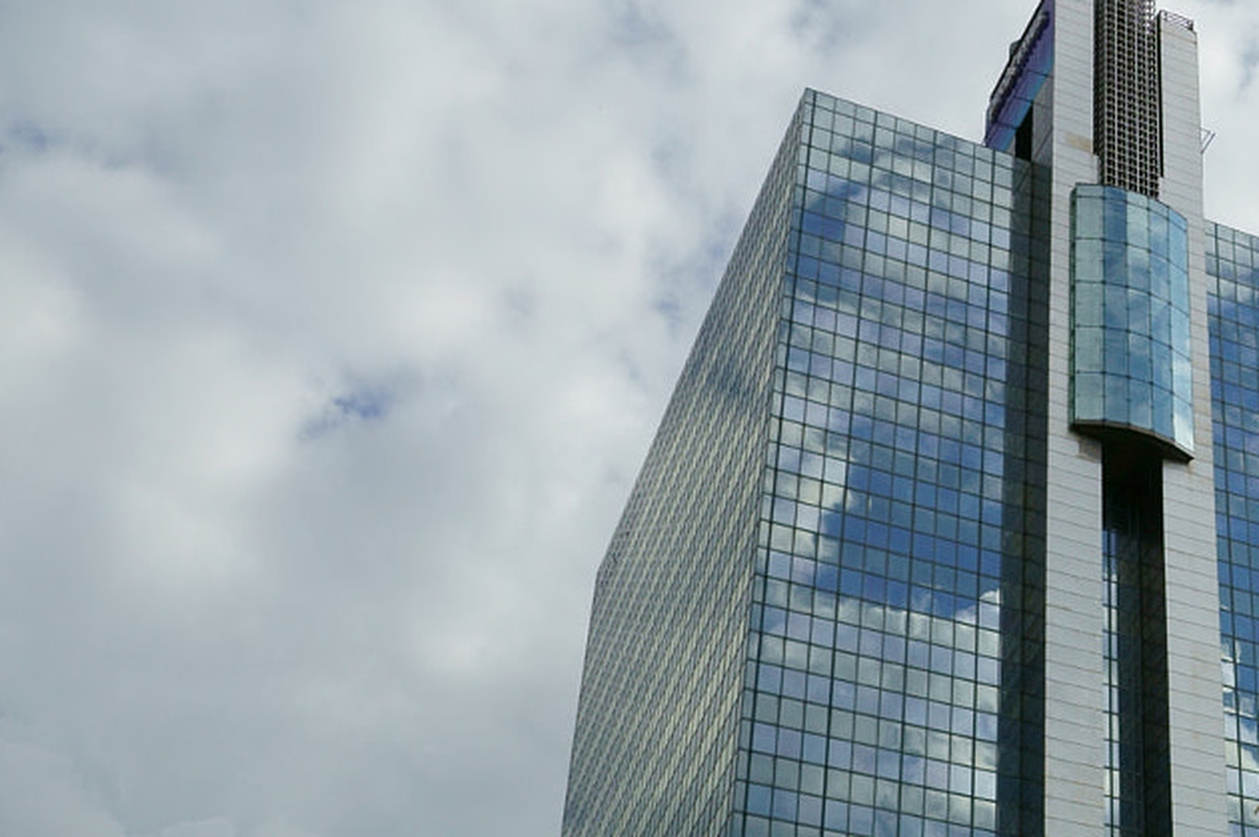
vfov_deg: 21.9
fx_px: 2132
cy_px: 703
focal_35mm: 61
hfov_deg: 29.3
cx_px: 1429
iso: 100
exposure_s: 1/125
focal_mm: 16
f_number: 9.5
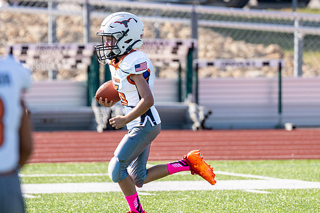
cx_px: 151
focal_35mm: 512
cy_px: 81
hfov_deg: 4.0
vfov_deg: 2.7
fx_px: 4552
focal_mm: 200
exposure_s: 1/2000
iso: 100
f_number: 2.8
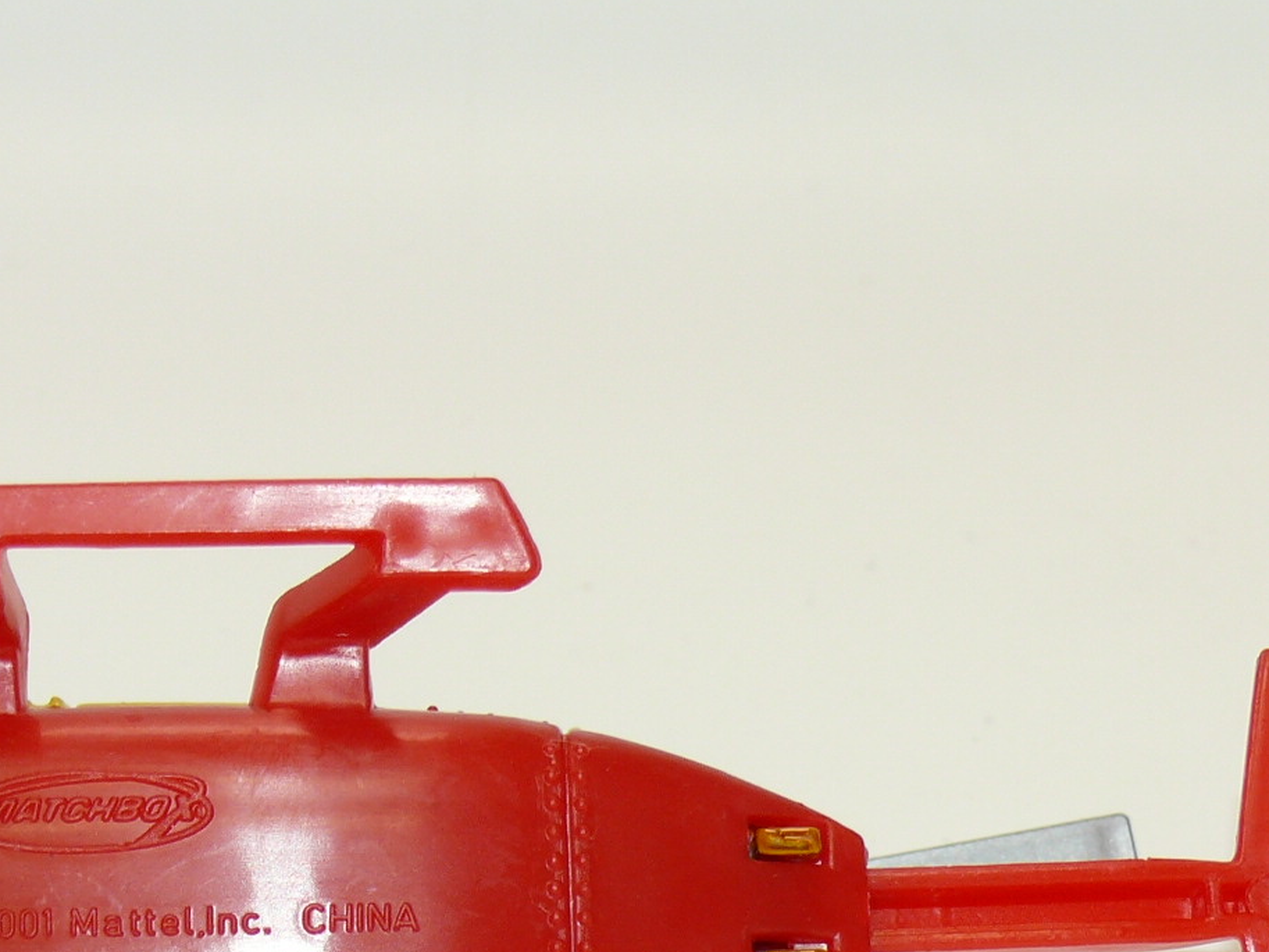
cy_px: 784
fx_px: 5206
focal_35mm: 142
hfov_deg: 13.9
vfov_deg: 10.4
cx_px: 599
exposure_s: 1/30
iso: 100
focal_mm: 11.9
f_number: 4
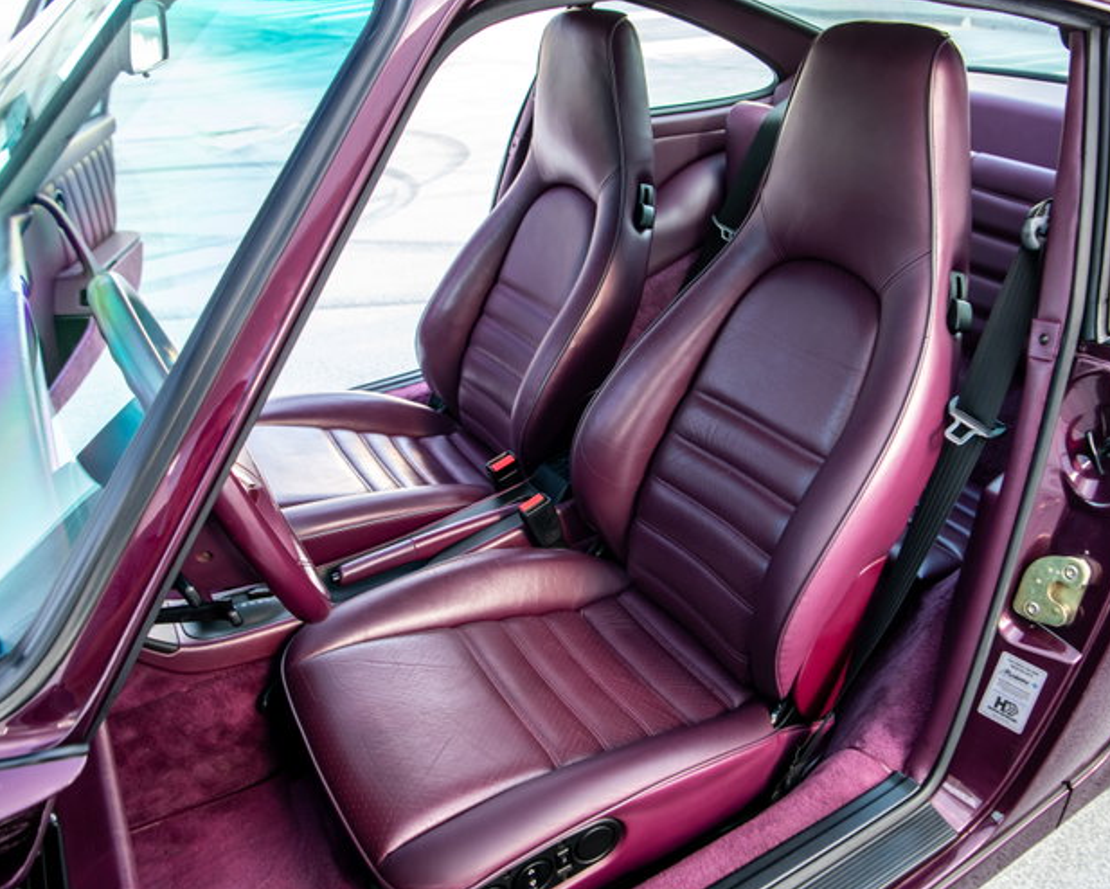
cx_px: 643
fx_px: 920
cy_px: 448
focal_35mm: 28
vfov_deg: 51.6
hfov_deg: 61.9
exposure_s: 1/20
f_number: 7.1
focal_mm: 24
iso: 640
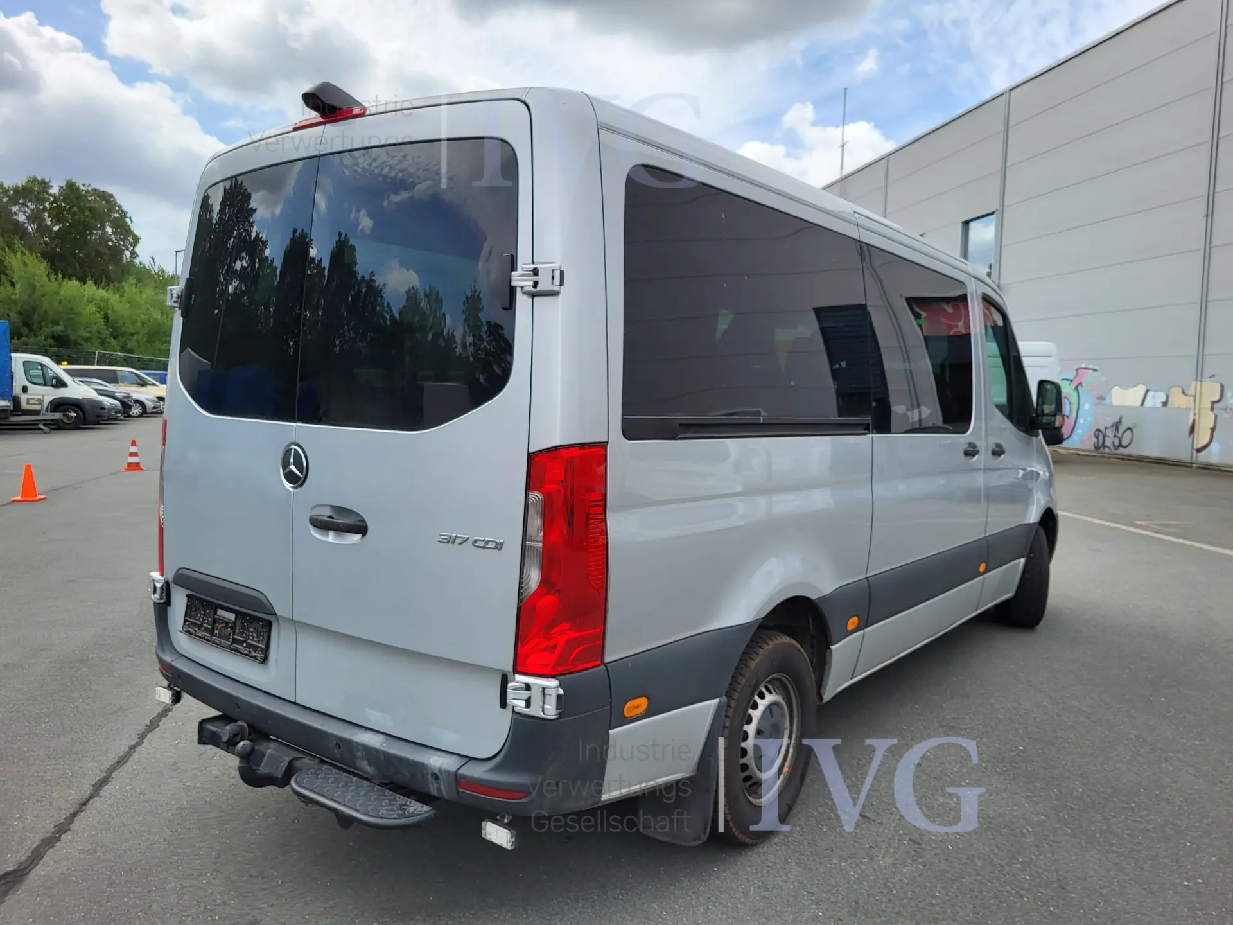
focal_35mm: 26
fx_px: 926
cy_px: 462
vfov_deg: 53.1
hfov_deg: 67.3
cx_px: 616
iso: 40
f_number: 1.8
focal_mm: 5.4
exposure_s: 1/1894
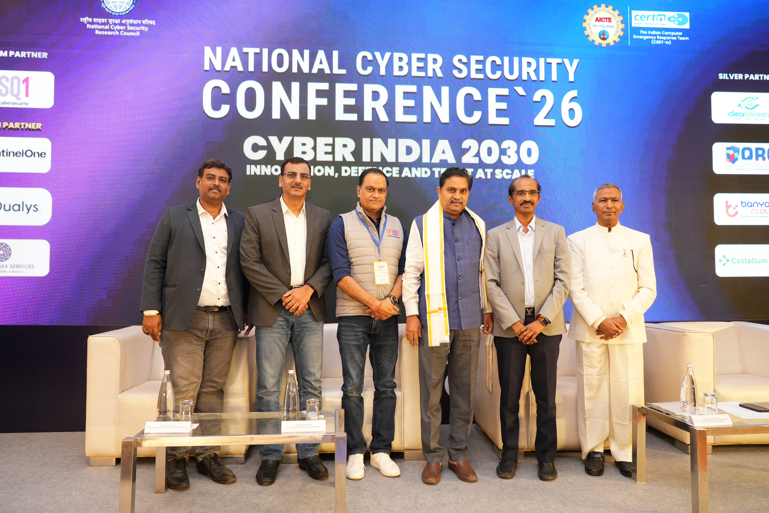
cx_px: 384
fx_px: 513
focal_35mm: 24
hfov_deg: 73.7
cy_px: 256
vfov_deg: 53.1
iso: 2000
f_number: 4
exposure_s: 1/160
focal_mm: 24
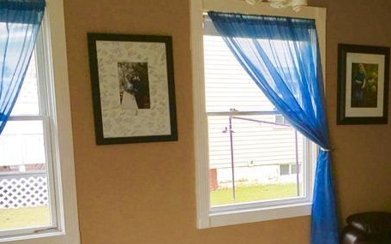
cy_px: 227
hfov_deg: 28.0
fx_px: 735
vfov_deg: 18.5
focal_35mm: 69
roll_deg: -1.5
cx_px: 393
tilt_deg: -11.2
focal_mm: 4.15
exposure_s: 1/37
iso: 25
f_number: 2.2
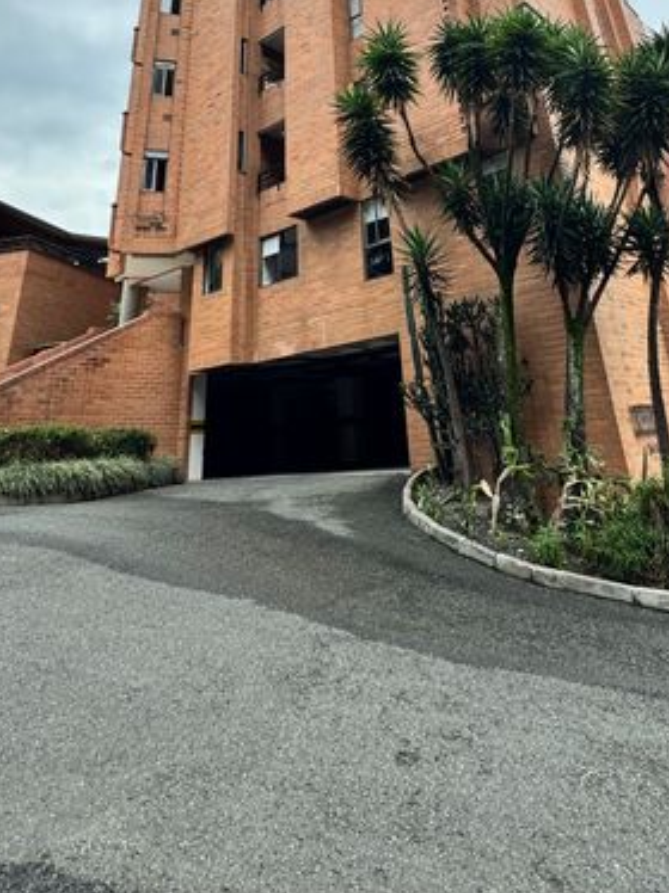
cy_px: 106
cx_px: 378
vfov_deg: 60.0
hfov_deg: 54.7
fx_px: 645
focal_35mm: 25
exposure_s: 1/320
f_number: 2.2
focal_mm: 2.22
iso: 40
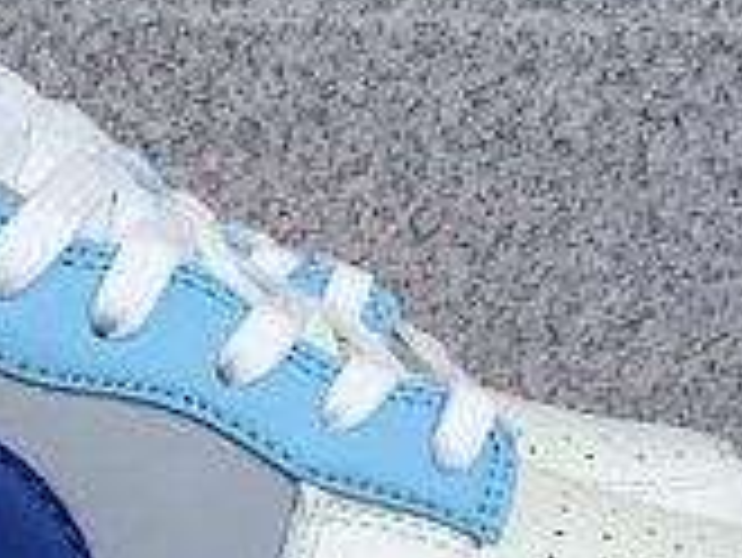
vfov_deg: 11.8
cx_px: -49
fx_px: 2574
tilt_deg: -20.6
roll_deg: -0.9
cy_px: 868
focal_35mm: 120
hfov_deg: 16.0
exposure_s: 1/622
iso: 25
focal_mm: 3.3
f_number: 2.4
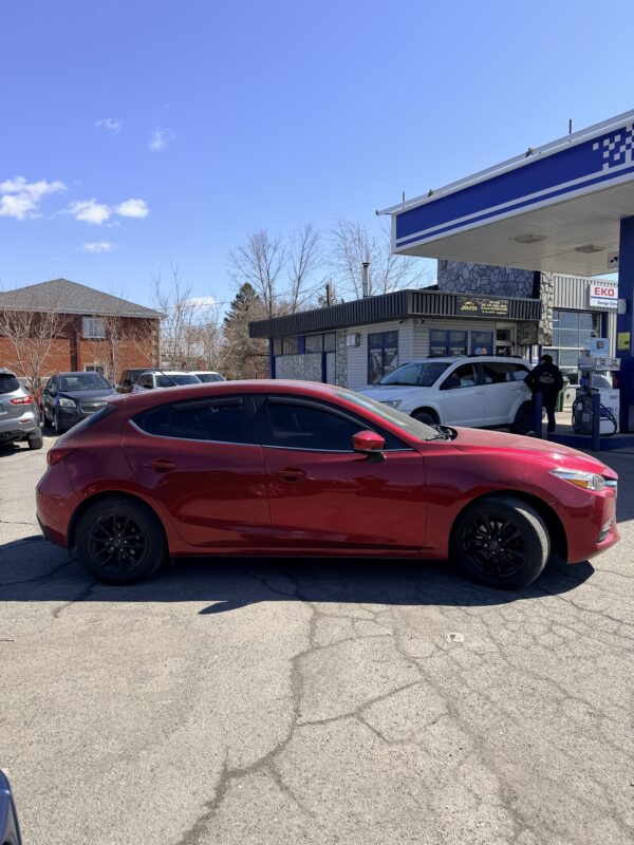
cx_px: 317
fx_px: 586
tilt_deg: -1.3
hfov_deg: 56.8
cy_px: 422
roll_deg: +1.4
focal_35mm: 24
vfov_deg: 71.6
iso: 80
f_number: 1.78
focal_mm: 6.76
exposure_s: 1/3425
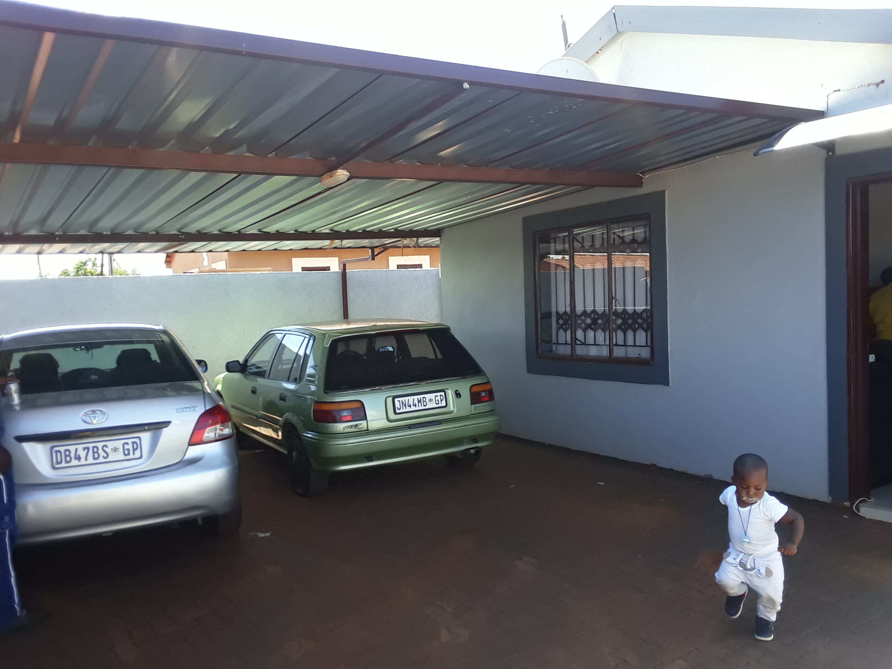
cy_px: 334
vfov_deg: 46.8
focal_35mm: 30
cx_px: 446
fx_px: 773
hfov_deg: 60.0
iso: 40
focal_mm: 2.2
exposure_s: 1/223
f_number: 1.9
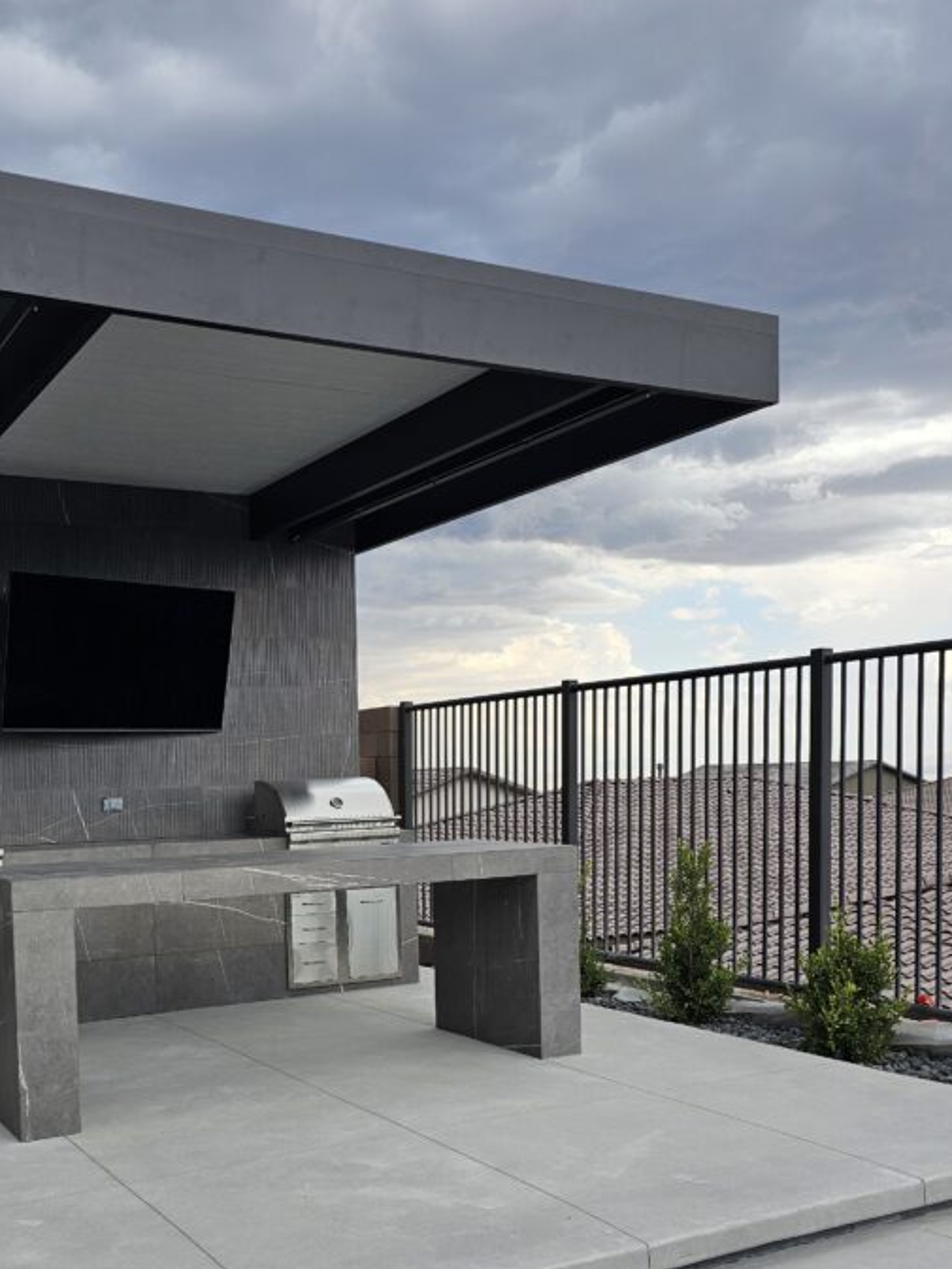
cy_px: 860
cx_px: 285
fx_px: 1283
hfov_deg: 40.0
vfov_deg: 51.5
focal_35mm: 35
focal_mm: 6.3
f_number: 1.7
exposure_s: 1/525
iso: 16
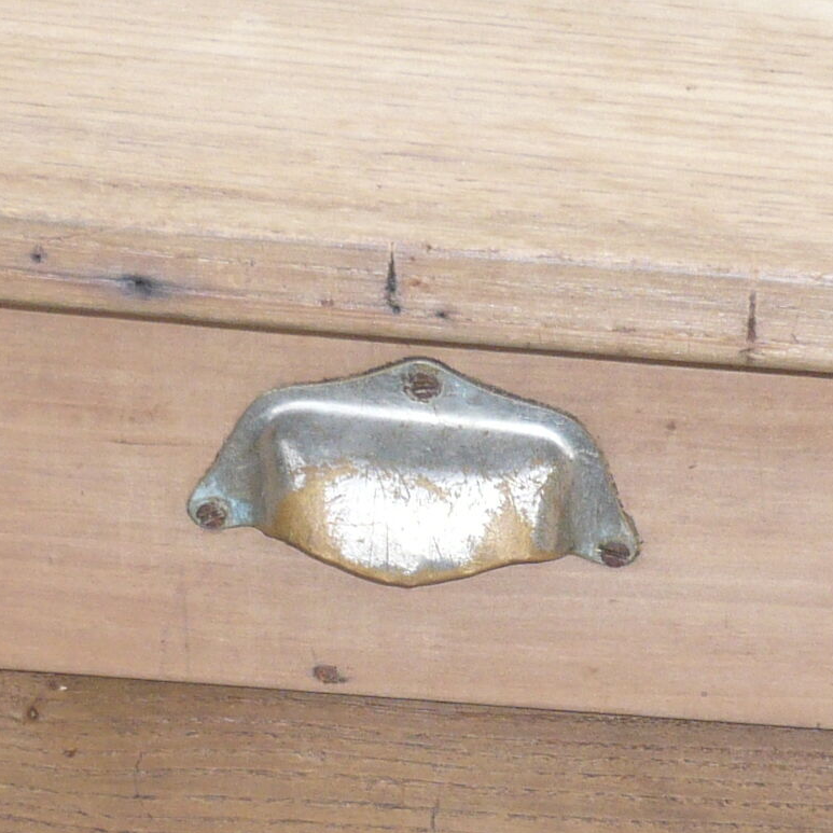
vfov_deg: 11.6
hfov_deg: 11.6
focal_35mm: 151
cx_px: 392
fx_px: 4111
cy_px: 585
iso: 100
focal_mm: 7
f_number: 3.4
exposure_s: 1/125
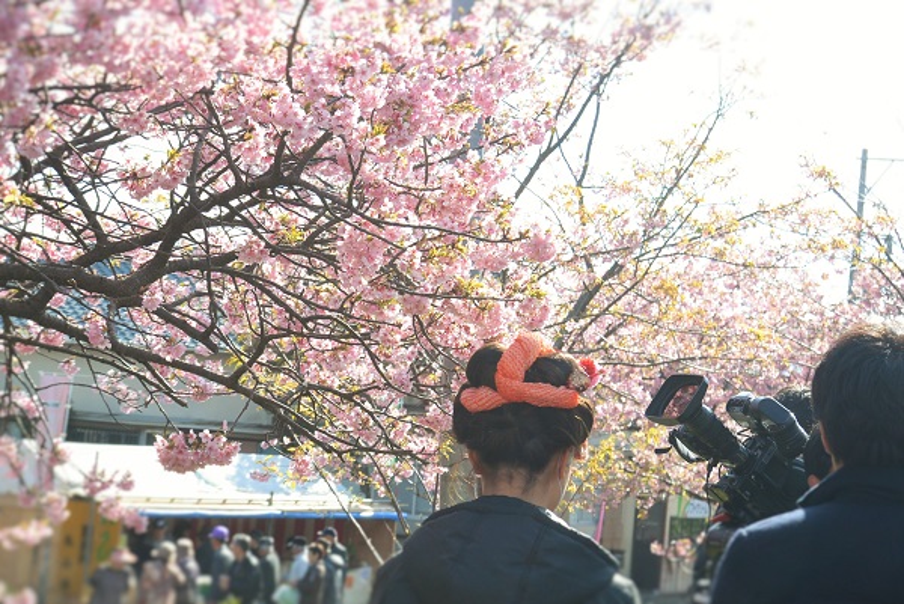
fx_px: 2035
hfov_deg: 25.0
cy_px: 302
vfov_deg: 16.9
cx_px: 452
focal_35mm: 81
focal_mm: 30
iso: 100
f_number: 3.8
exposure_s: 1/500
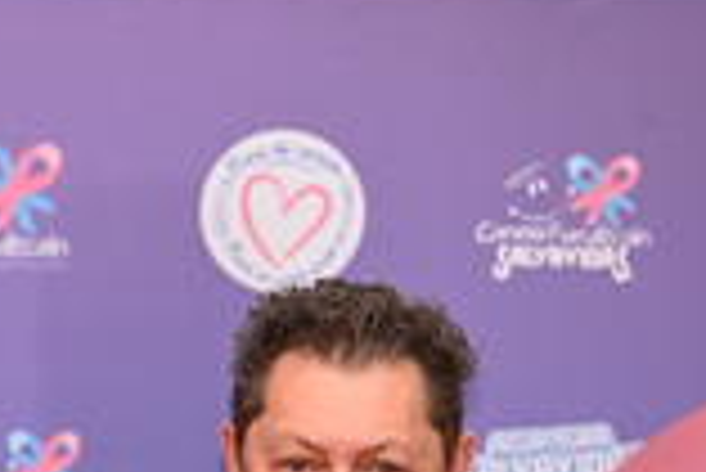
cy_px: 652
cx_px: -288
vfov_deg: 3.2
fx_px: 8382
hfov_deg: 4.8
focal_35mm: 427
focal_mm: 140
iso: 800
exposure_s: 1/60
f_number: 4
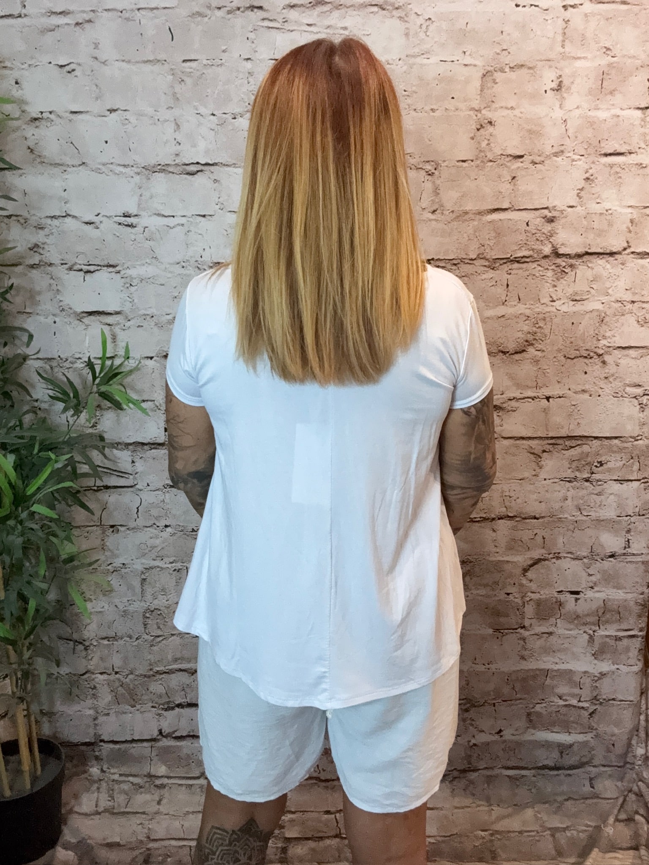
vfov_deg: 60.0
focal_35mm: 30
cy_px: 432
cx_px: 324
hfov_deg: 46.8
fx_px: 750
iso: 200
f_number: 1.9
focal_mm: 2.69
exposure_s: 1/50
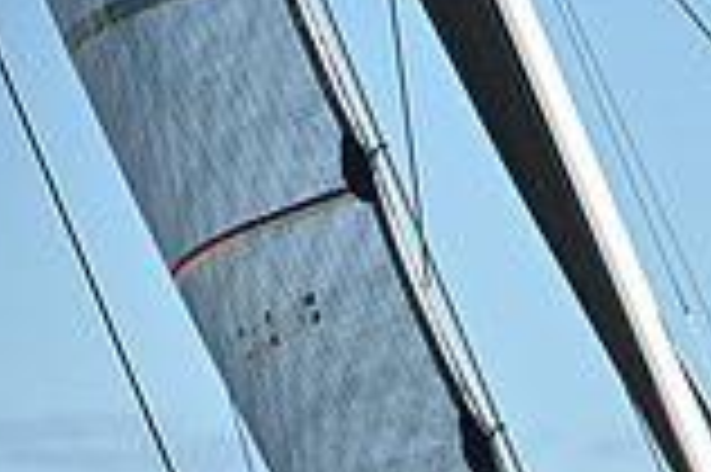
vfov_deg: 1.9
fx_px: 14481
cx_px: 1233
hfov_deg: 2.8
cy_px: 852
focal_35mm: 734
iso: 320
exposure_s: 1/1250
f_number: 9
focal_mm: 200
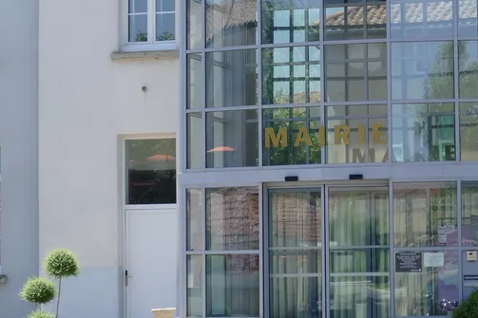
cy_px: 123
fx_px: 1792
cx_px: 320
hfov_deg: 15.2
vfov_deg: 10.1
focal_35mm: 135
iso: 125
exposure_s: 1/800
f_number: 3.4
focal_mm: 19.47
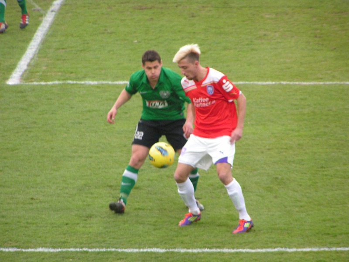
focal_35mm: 340
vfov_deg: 4.4
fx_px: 3428
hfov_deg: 5.8
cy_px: 131
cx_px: 174
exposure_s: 1/200
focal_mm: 52
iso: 200
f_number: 3.5
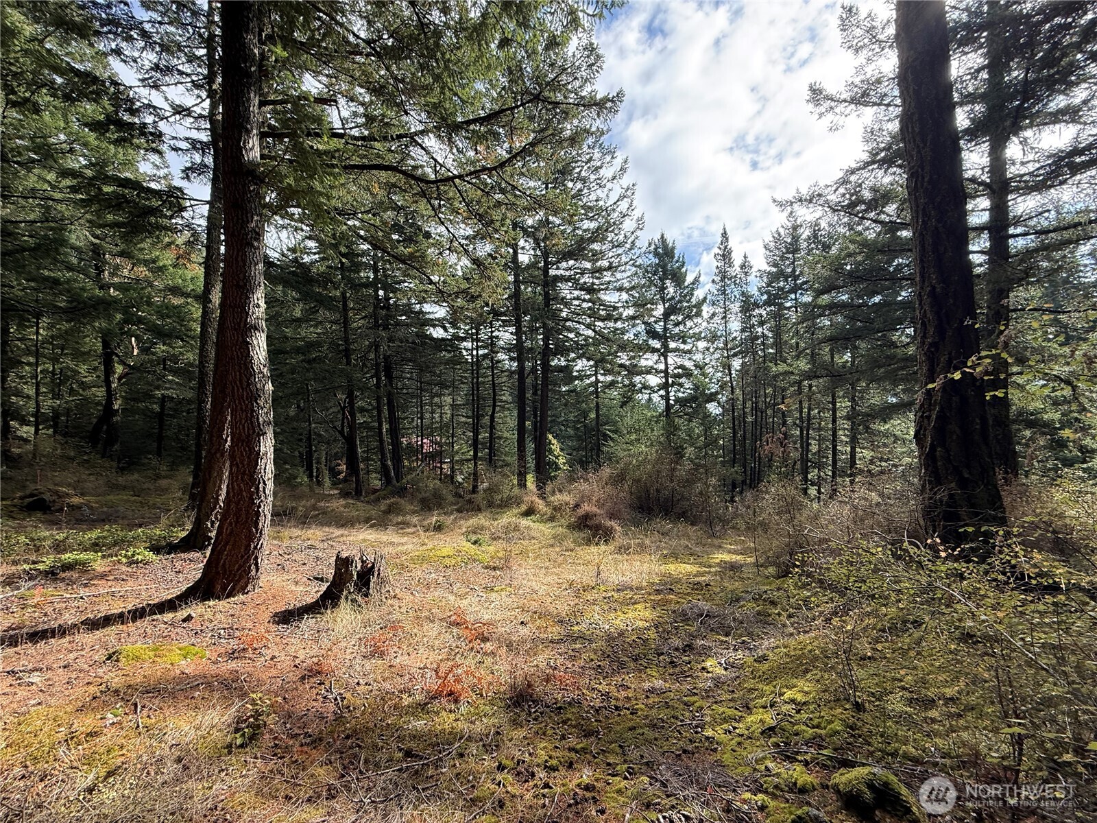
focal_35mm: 14
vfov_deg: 85.7
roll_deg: +2.7
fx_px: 444
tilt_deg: +1.5
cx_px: 548
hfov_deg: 102.1
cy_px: 412
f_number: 2.2
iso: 64
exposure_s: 1/527
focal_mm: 2.22
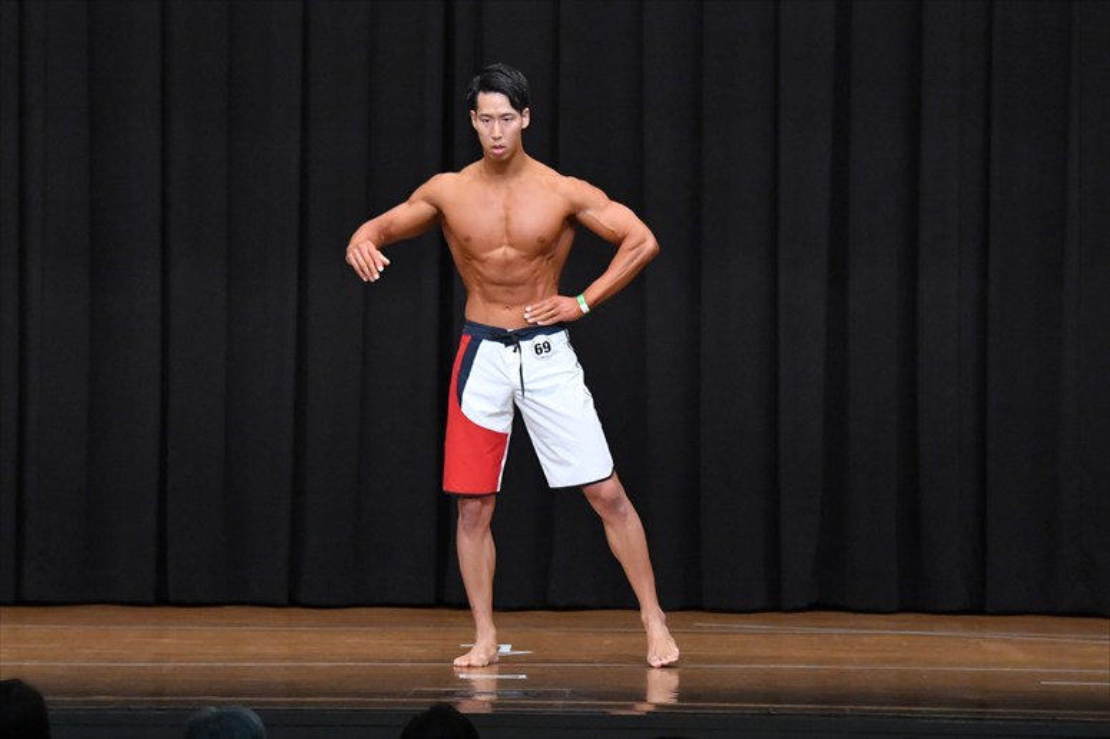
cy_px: 370
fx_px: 6225
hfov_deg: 10.2
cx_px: 555
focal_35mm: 202
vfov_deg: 6.8
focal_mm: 135
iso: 8000
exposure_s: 1/400
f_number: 5.6
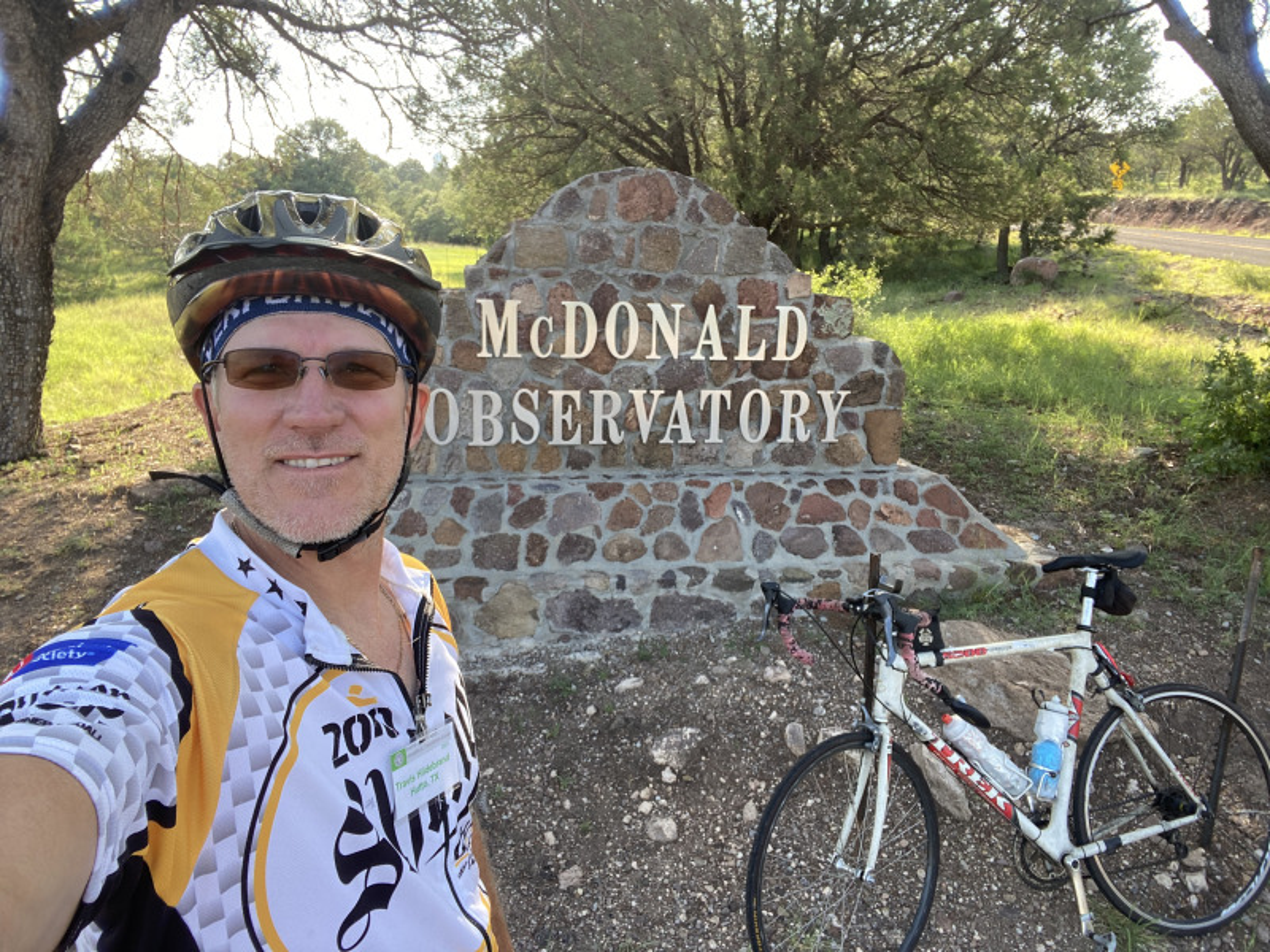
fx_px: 844
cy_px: 476
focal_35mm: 23
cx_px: 635
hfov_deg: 73.9
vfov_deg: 58.9
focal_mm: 2.71
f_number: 2.2
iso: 32
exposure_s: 1/122
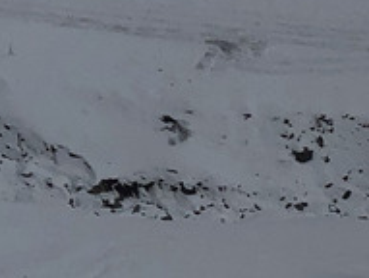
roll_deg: +2.1
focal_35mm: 326
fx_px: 3482
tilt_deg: -41.6
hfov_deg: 5.9
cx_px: 709
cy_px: 454
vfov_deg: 4.5
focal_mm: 6
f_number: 2.4
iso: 16
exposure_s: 1/2825
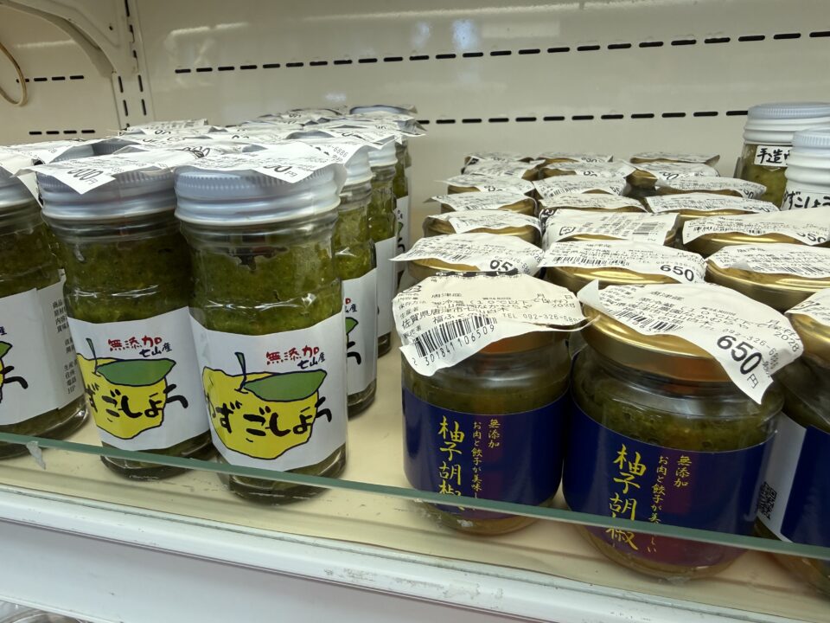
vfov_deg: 56.8
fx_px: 575
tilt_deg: -20.7
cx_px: 415
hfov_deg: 71.6
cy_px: 312
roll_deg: +2.8
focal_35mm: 24
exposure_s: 1/120
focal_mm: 2.22
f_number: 2.2
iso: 64
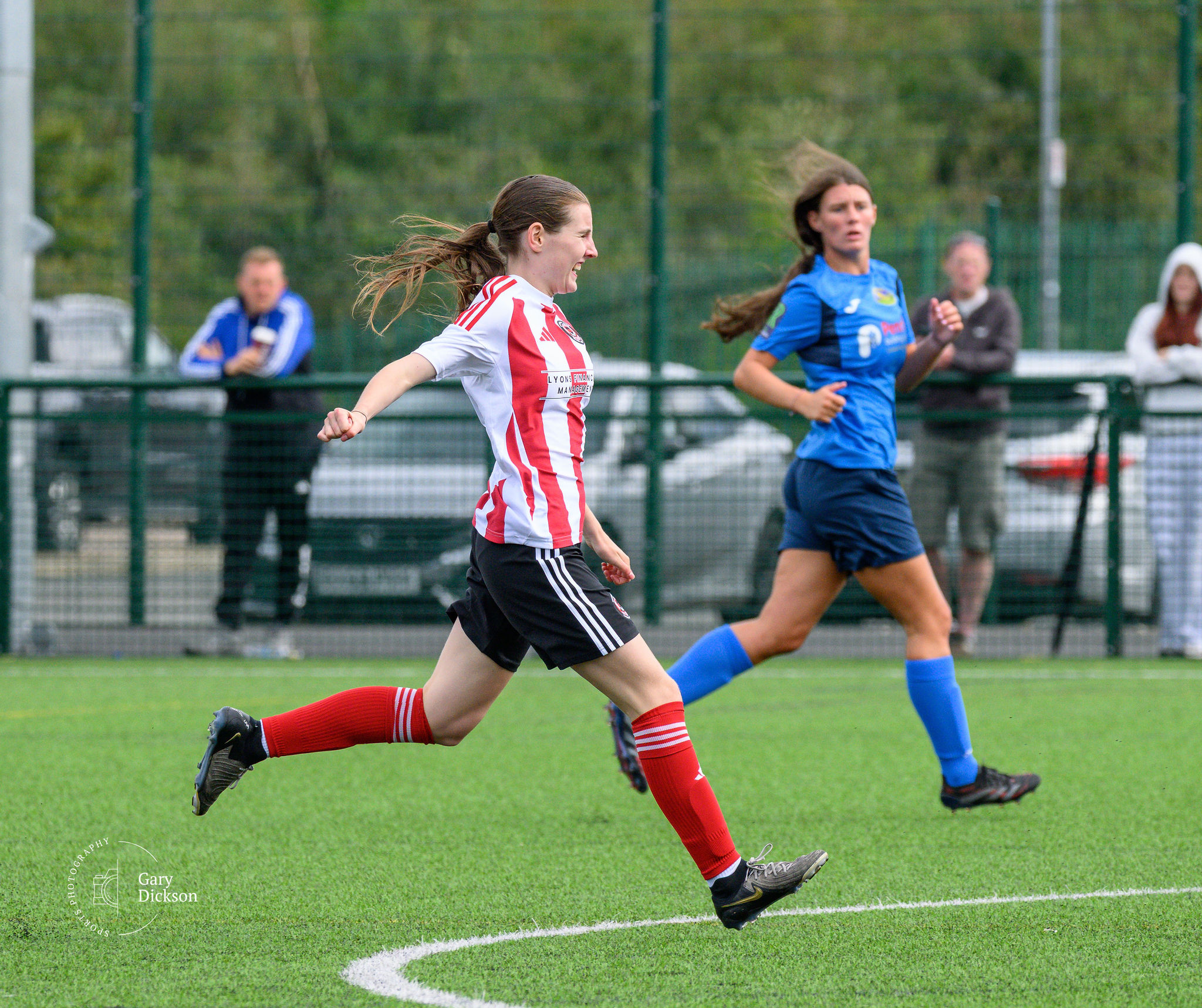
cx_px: 527
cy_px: 415
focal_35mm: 474
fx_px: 17195
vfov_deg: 3.4
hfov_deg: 4.0
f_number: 5
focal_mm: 240
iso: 1000
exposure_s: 1/2000
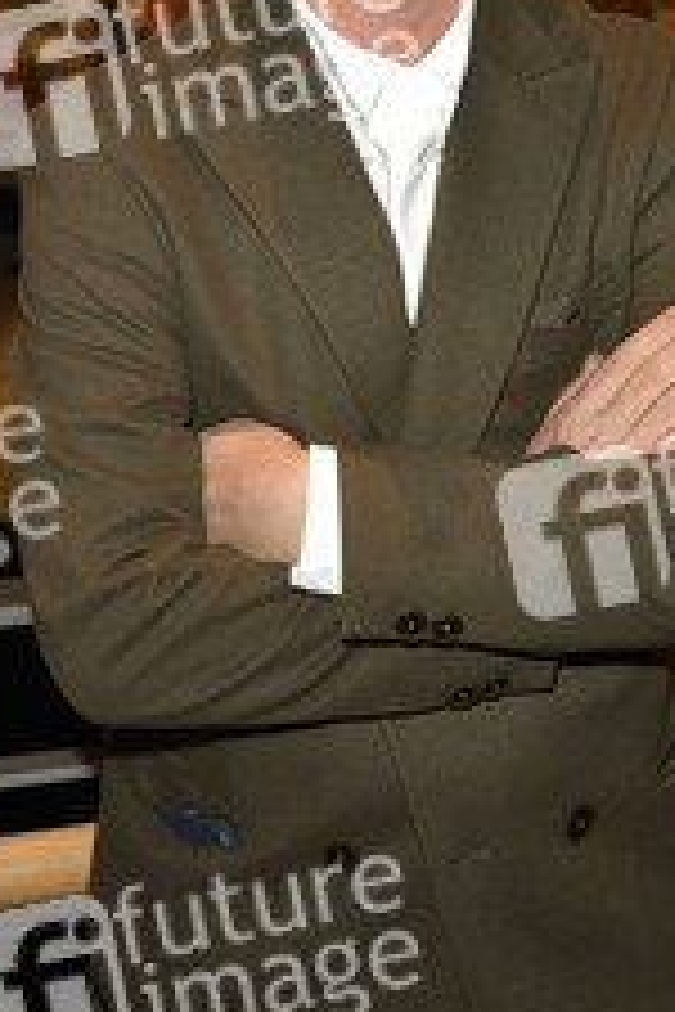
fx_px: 1997
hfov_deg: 19.2
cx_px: 320
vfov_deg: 28.2
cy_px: 288
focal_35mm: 71
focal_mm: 40
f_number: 5.6
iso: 1600
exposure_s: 1/160
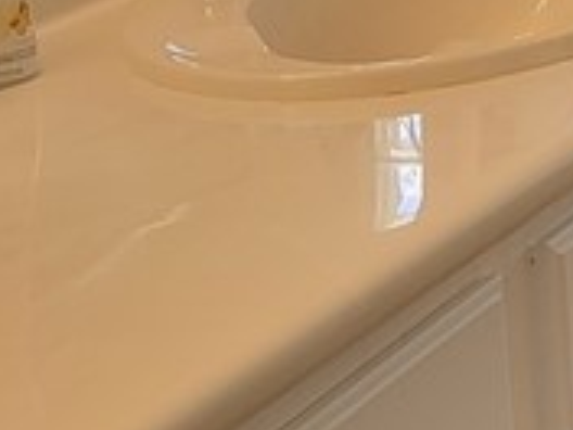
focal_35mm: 140
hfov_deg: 13.8
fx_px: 2317
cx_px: 619
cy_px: -371
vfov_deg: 10.0
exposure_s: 1/120
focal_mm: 6.7
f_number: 1.8
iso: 100
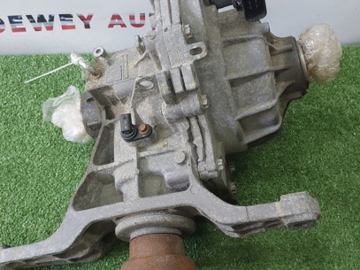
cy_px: 140
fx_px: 457
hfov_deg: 42.9
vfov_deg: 32.9
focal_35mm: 44
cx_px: 168
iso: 250
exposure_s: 1/60
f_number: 1.8
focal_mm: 5.32
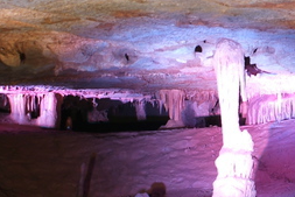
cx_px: 303
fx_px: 680
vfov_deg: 16.5
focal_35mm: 83
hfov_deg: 23.3
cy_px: 80
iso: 200
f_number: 4
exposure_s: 2
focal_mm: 20
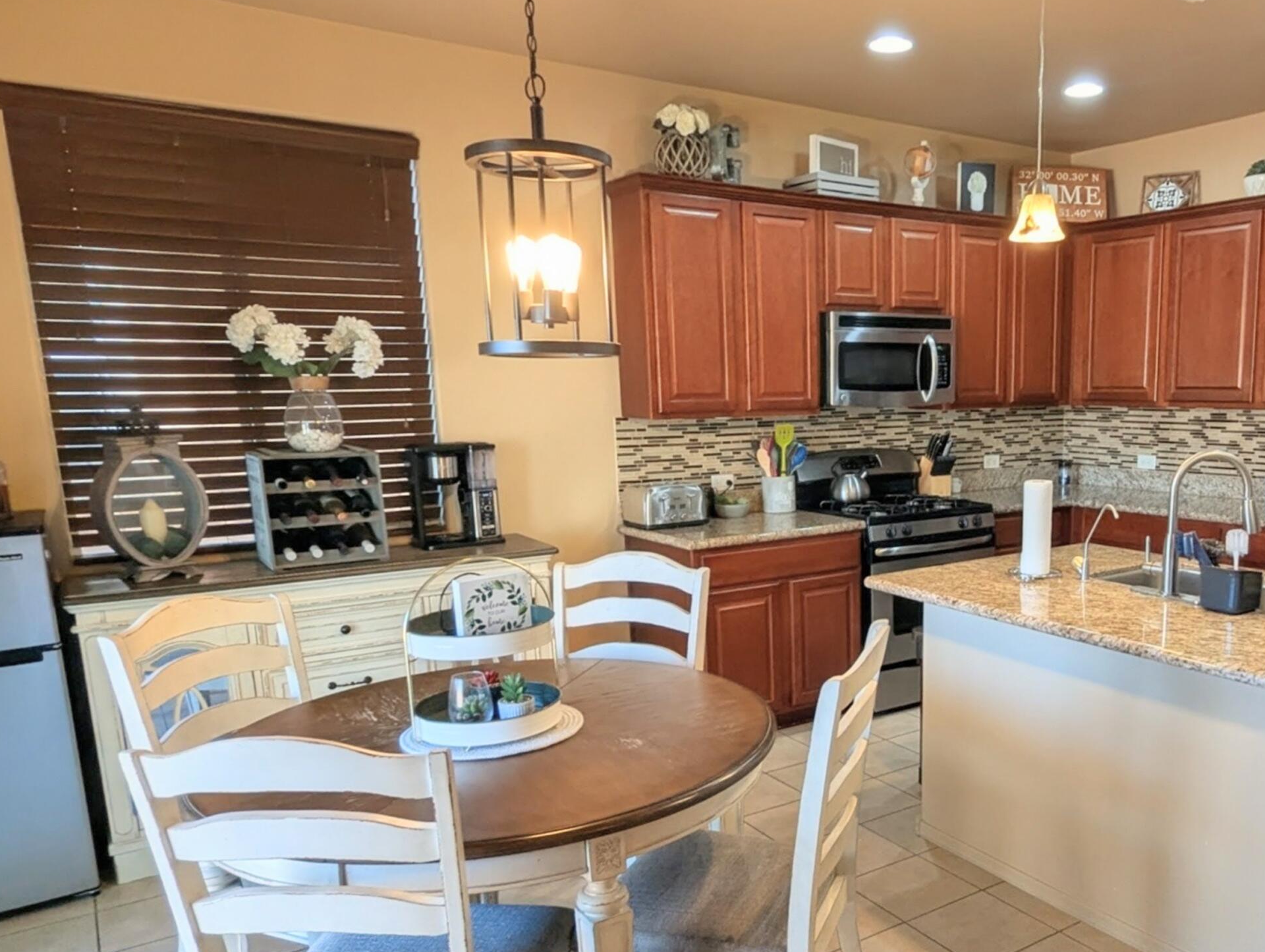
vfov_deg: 53.5
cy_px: 660
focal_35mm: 25
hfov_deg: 66.0
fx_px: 915
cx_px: 911
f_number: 2.2
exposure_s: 1/40
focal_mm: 2.35
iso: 60
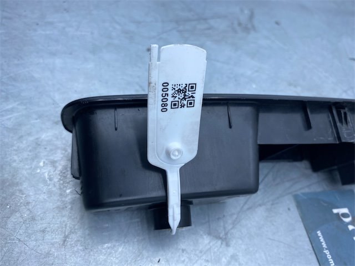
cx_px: 178
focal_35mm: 26
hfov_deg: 67.3
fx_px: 267
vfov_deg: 53.1
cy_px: 133
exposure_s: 1/620
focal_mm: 4.25
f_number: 1.8
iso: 32
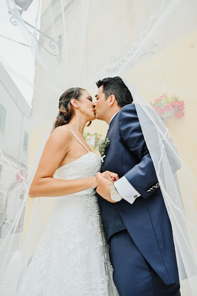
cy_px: 148
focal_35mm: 24
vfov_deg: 73.7
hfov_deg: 53.1
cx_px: 98
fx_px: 197
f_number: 5
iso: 400
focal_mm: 24
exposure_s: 1/400
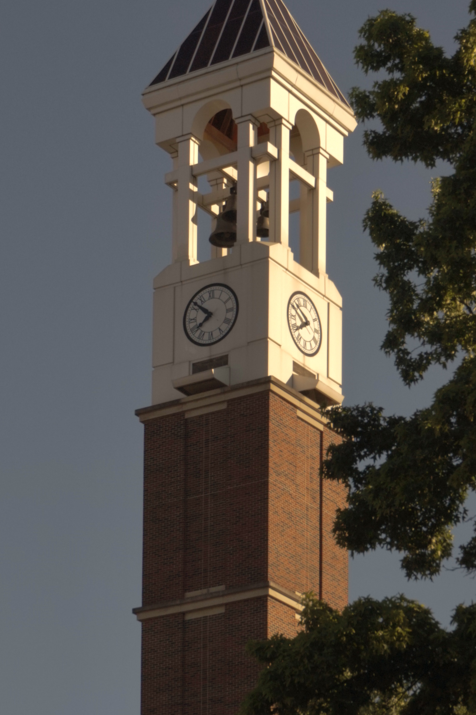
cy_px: 266
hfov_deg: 15.1
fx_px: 1799
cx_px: 250
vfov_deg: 22.4
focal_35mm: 91
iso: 160
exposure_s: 1/3200
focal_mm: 47
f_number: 9
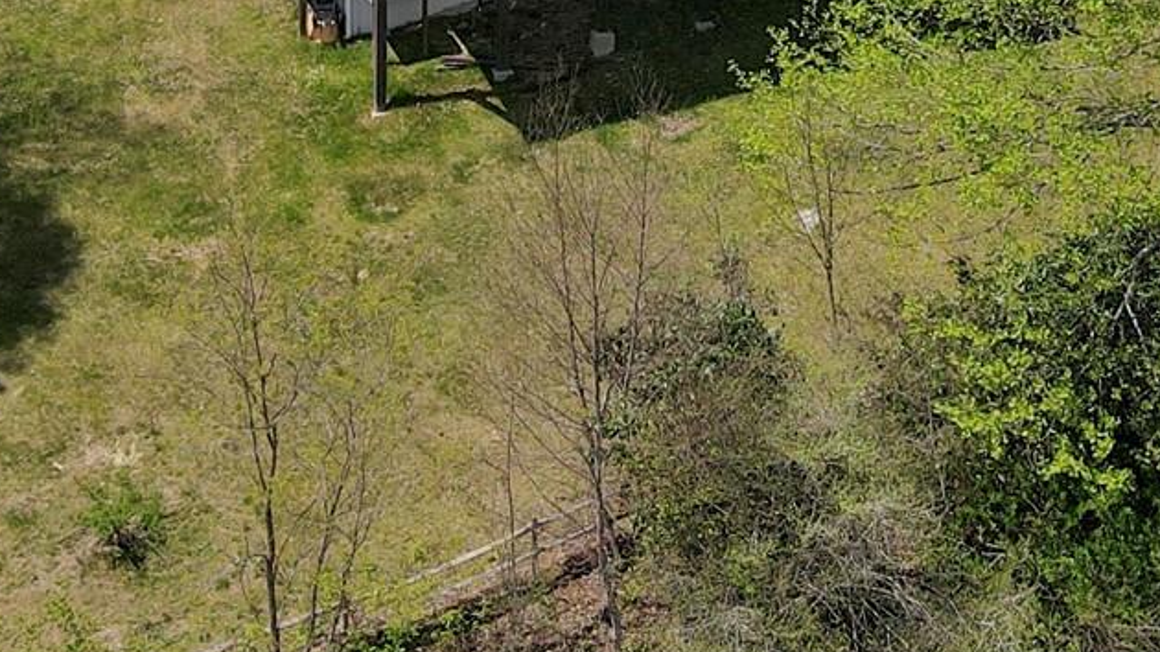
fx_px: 2614
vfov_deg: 12.6
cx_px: 650
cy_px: -623
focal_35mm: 85
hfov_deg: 25.0
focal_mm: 4.5
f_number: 2.8
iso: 100
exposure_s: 1/725
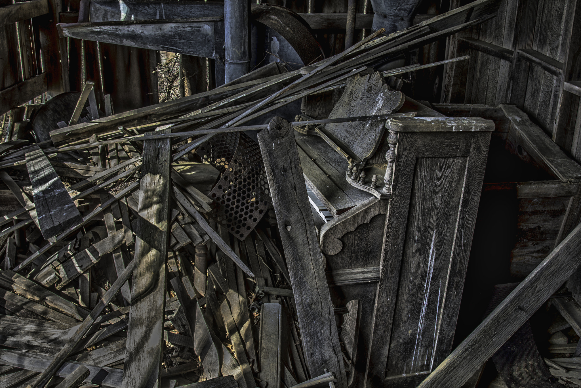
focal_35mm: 38
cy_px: 194
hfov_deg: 50.7
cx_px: 290
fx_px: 613
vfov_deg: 35.1
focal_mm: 38
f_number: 16
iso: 100
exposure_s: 1/6
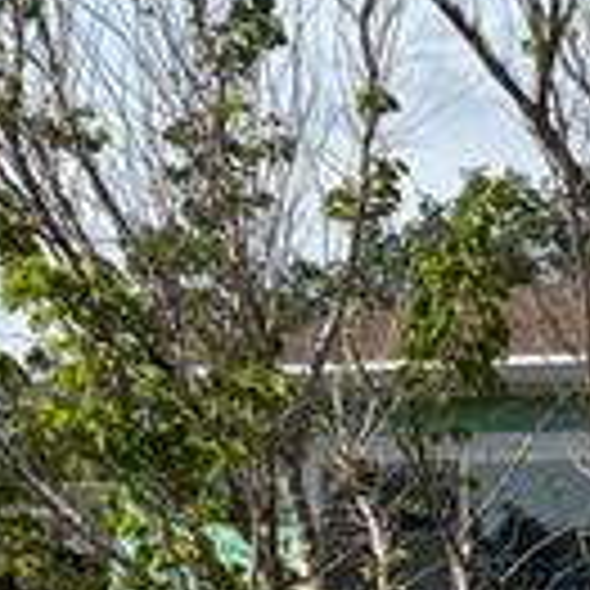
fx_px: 3452
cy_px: 576
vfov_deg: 9.7
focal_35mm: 179
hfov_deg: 8.2
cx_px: 1829
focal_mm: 5.96
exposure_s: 1/5348
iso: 50
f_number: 1.6
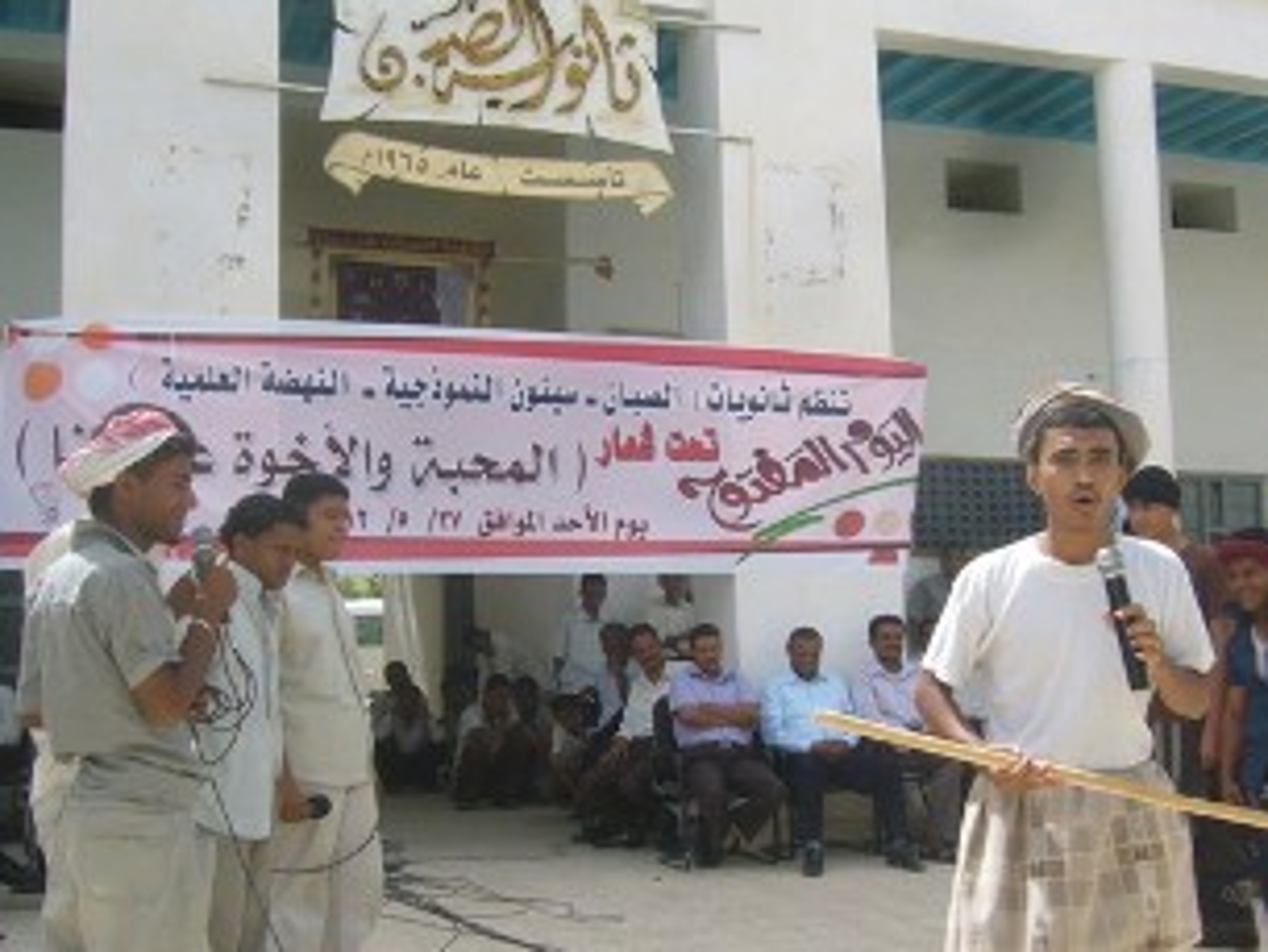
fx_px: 1612
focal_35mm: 44
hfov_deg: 42.9
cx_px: 661
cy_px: 486
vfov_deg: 32.9
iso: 100
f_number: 5.6
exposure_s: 1/400
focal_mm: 5.8
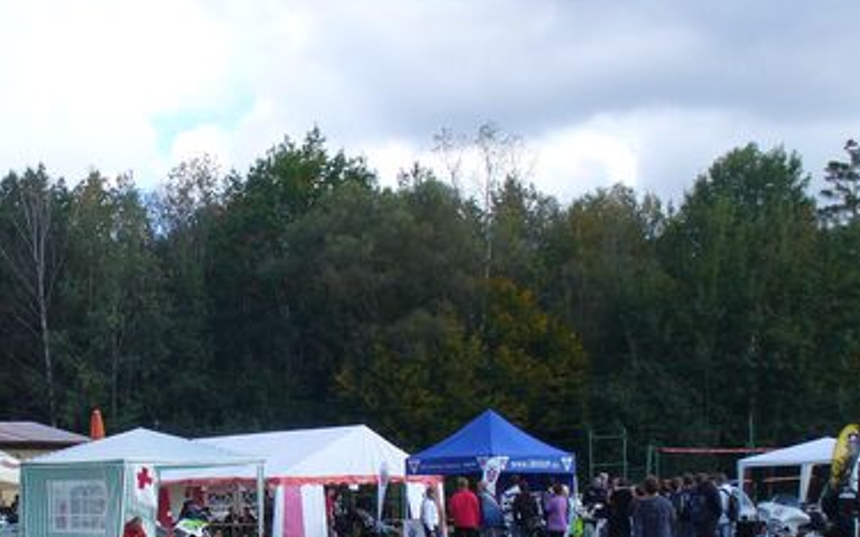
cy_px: 425
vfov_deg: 19.2
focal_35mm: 67
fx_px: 1570
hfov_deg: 30.1
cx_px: 216
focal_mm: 6.1
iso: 80
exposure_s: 1/125
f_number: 5.6
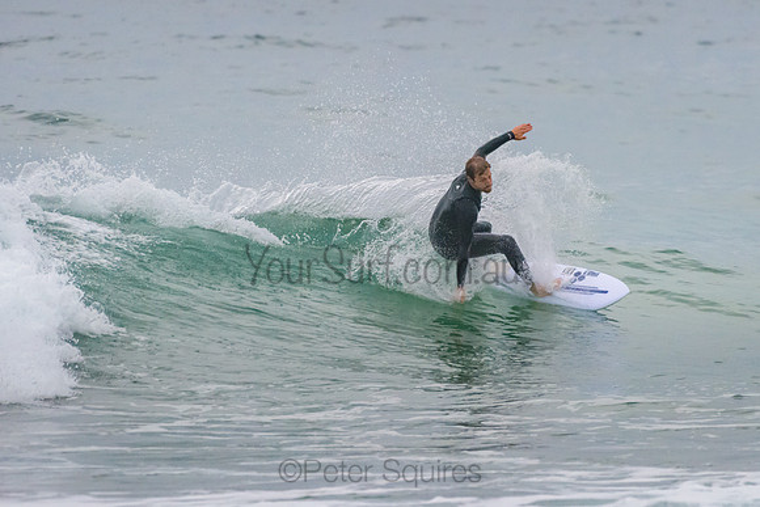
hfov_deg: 3.4
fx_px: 12946
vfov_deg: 2.2
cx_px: 456
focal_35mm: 613
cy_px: 201
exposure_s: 1/1250
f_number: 5.6
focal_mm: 500
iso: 2800
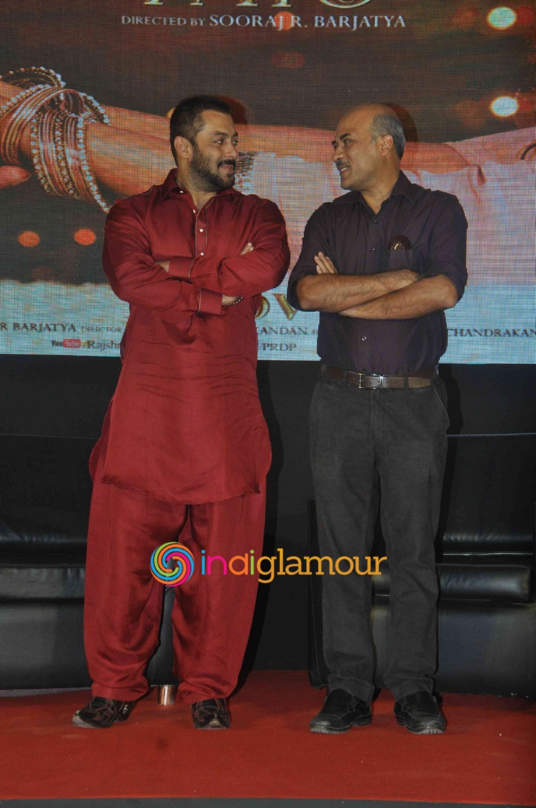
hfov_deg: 18.1
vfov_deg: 27.0
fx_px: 1680
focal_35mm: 75
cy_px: 404
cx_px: 268
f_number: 10
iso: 800
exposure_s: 1/250
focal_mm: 50
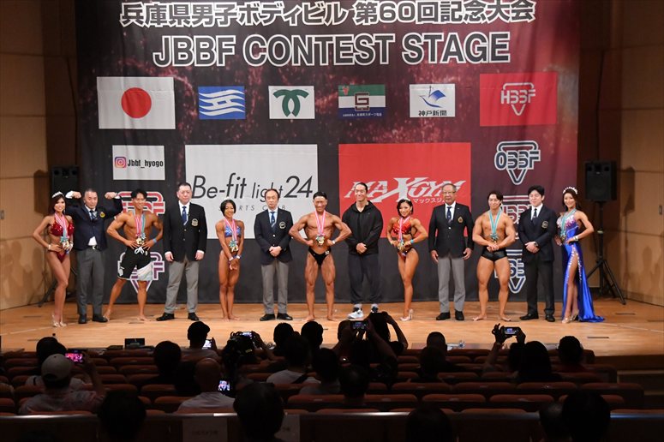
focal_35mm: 93
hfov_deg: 21.9
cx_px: 332
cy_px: 221
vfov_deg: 14.7
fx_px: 1715
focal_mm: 62
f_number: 5.6
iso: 8000
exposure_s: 1/400
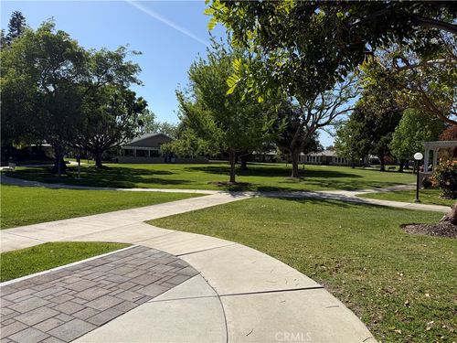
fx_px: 317
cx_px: 228
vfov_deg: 56.8
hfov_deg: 71.6
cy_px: 172
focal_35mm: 24
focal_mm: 6.76
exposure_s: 1/6173
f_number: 1.78
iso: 80
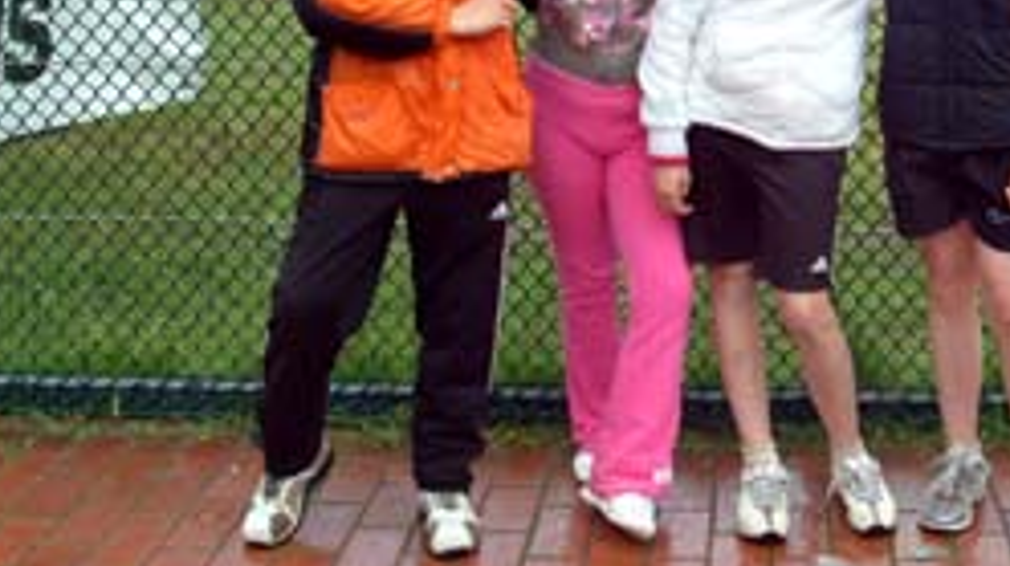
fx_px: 1604
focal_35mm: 60
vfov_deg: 19.6
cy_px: 49
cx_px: 790
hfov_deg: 34.0
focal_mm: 21
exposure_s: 1/250
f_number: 8
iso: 400
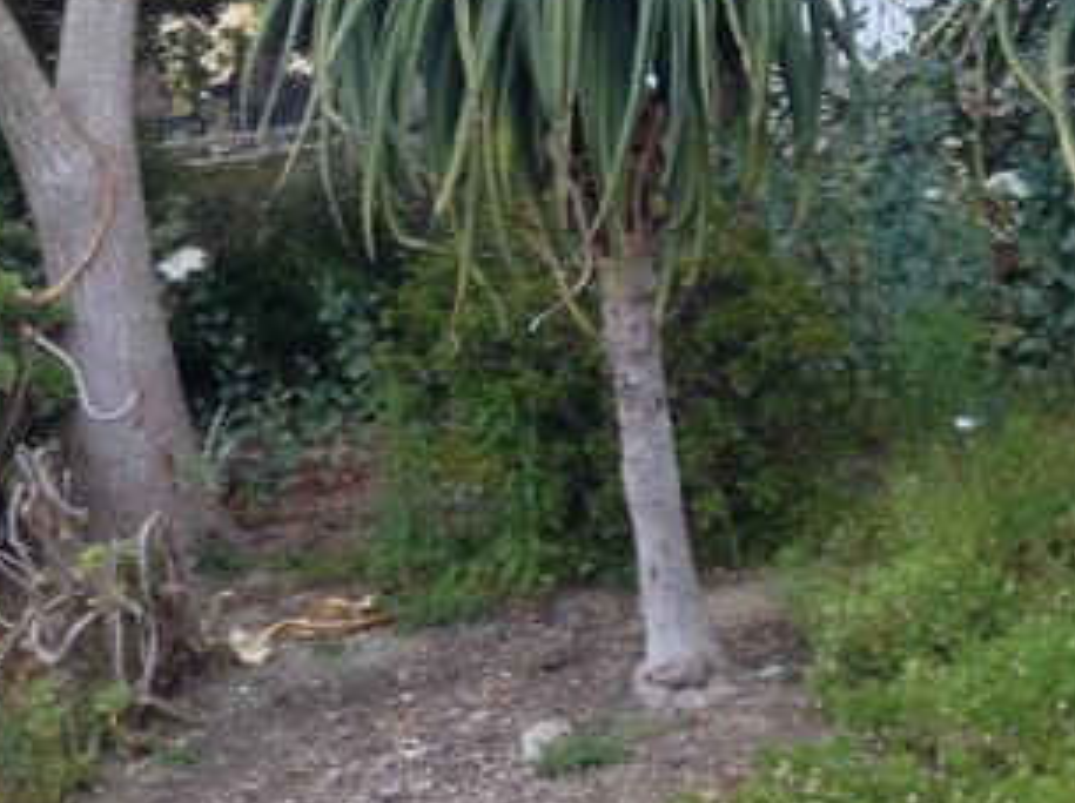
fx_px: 3226
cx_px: 737
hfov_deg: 18.9
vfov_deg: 14.1
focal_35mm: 104
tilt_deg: +11.5
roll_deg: -0.9
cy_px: 83
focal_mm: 3.3
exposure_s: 1/40
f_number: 2.4
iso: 32
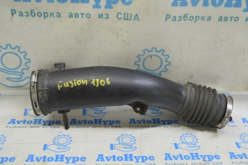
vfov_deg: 30.8
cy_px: 82
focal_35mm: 44
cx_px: 124
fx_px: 299
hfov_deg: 45.0
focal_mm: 29
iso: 400
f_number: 5.6
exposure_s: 1/20
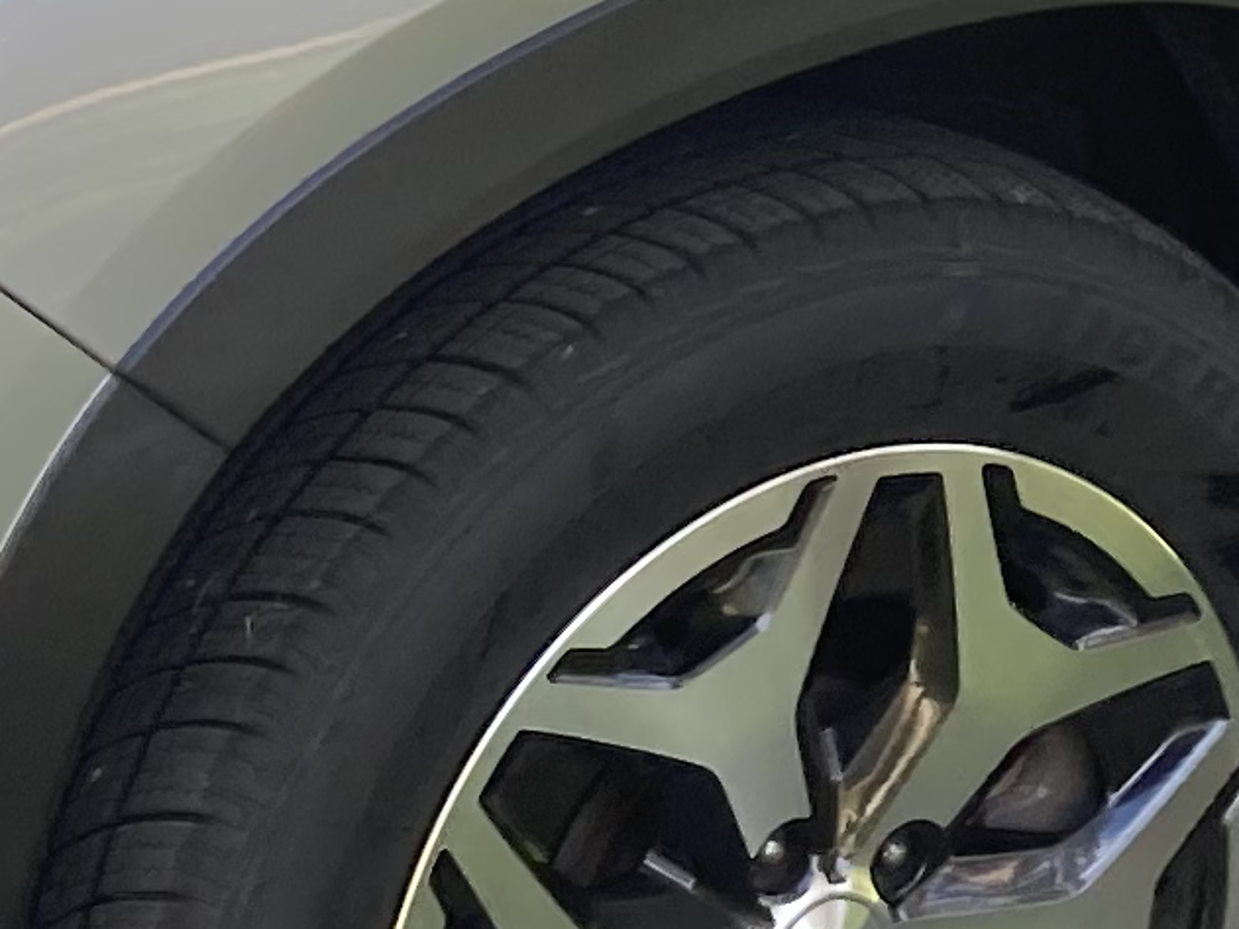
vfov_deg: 8.2
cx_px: 1429
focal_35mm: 179
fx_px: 6406
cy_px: -293
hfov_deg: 10.9
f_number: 1.8
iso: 20
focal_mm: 3.99
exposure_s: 1/120
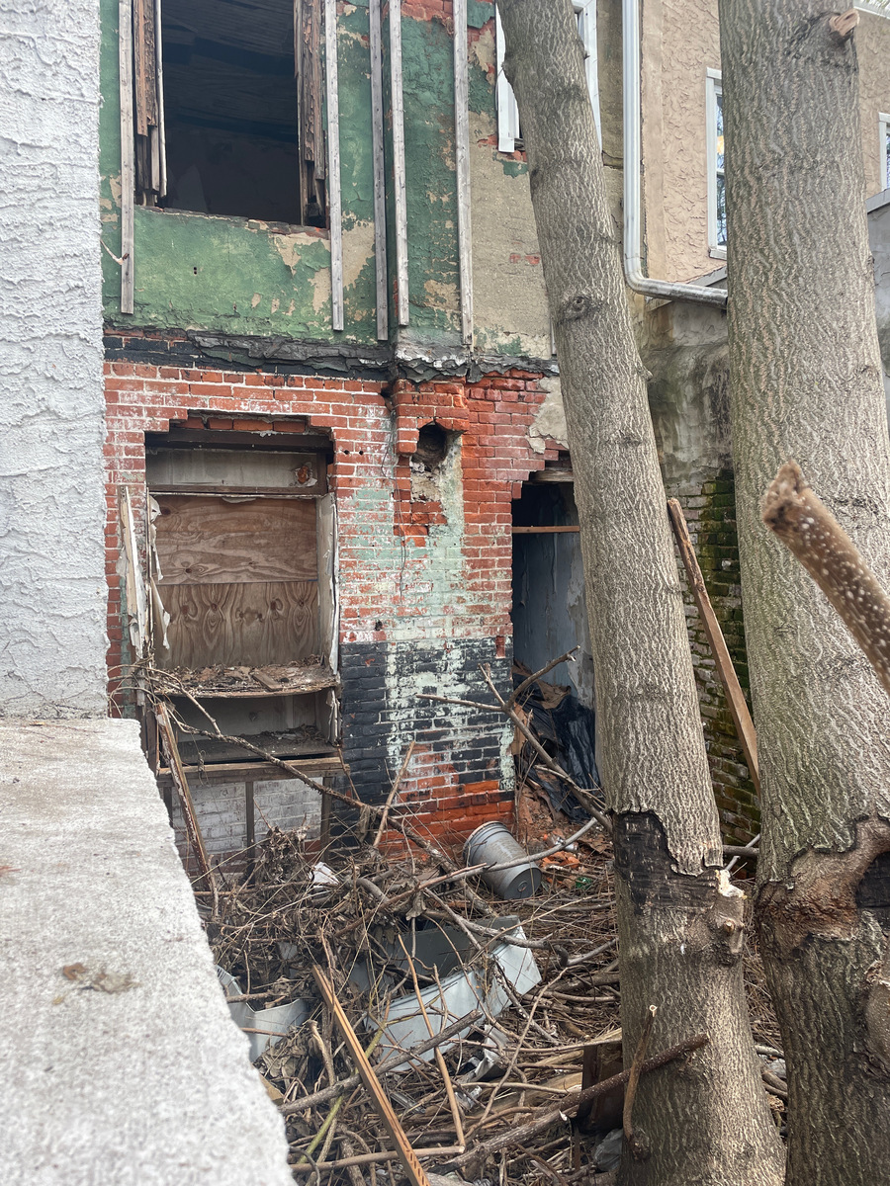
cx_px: 445
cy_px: 593
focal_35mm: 26
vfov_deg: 67.3
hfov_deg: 53.1
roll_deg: +0.6
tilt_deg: -0.7
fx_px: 891
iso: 50
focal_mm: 4.2
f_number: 1.6
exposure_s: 1/428
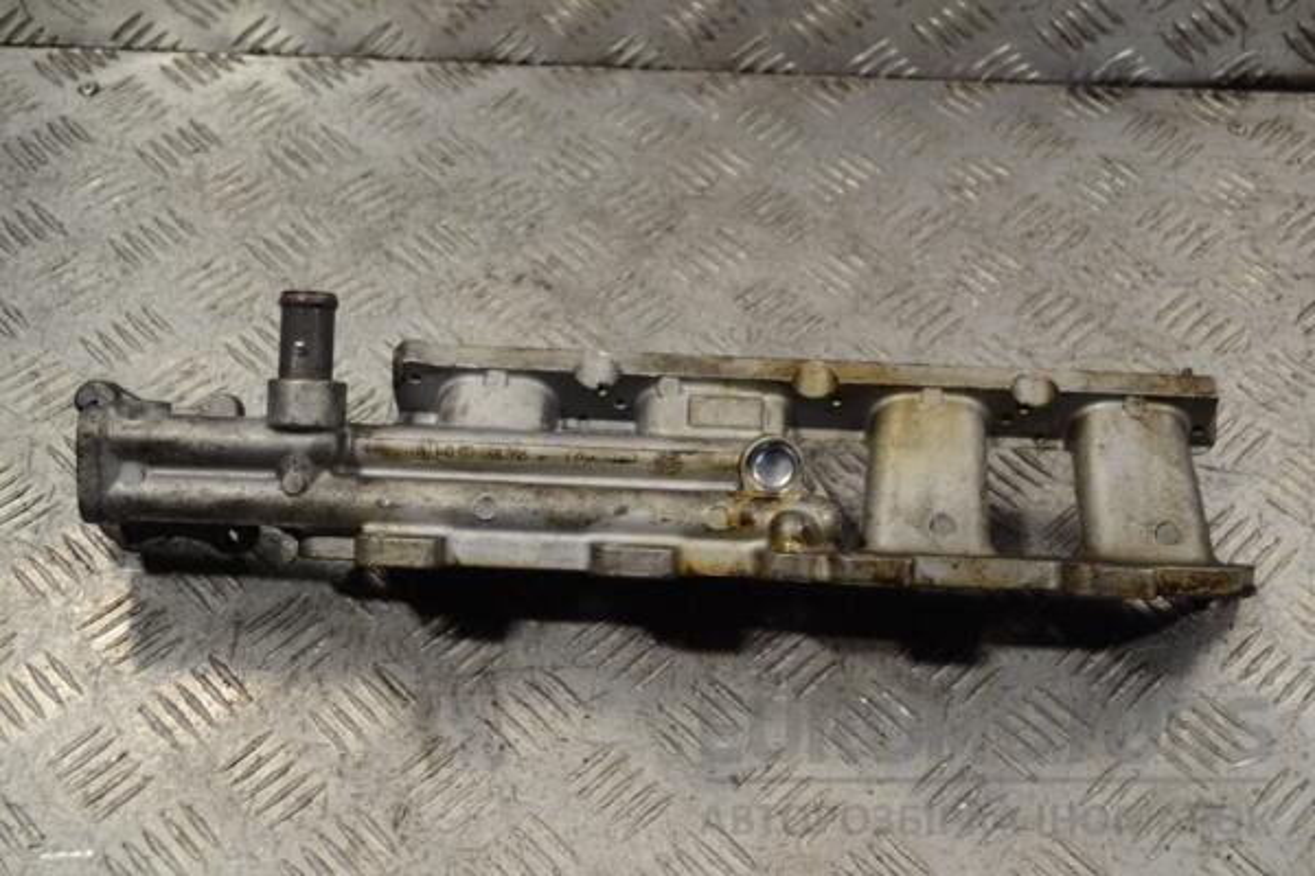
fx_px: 1863
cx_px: 658
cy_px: 438
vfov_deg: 26.5
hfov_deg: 38.9
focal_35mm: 51
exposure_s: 1/40
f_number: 5
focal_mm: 34
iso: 100
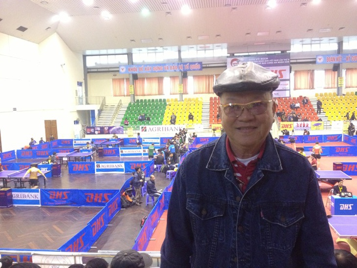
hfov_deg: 52.6
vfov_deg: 40.7
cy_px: 134
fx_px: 361
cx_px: 178
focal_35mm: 35
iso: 400
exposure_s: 1/20
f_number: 2.4
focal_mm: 4.28
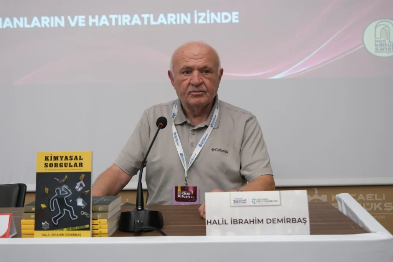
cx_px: 196
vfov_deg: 34.2
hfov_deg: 49.5
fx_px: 426
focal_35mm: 39
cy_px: 131
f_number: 4
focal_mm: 26
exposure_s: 1/40
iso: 400
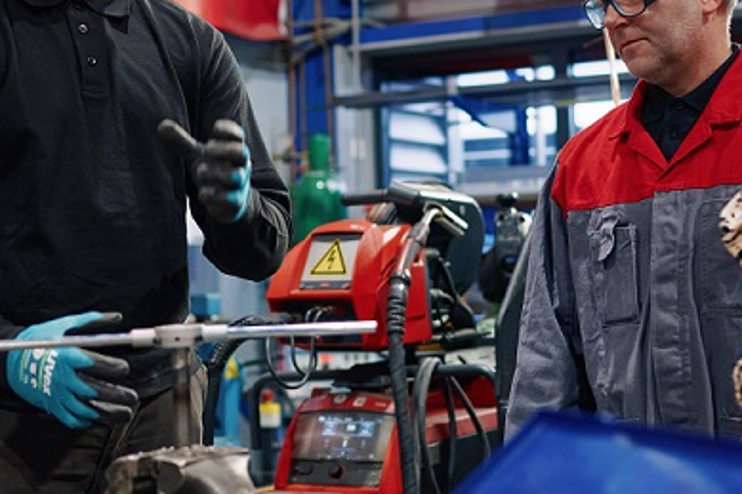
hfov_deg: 25.1
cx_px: 357
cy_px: 137
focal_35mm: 81
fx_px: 1669
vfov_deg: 16.8
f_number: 1.8
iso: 400
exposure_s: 1/160
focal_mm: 35
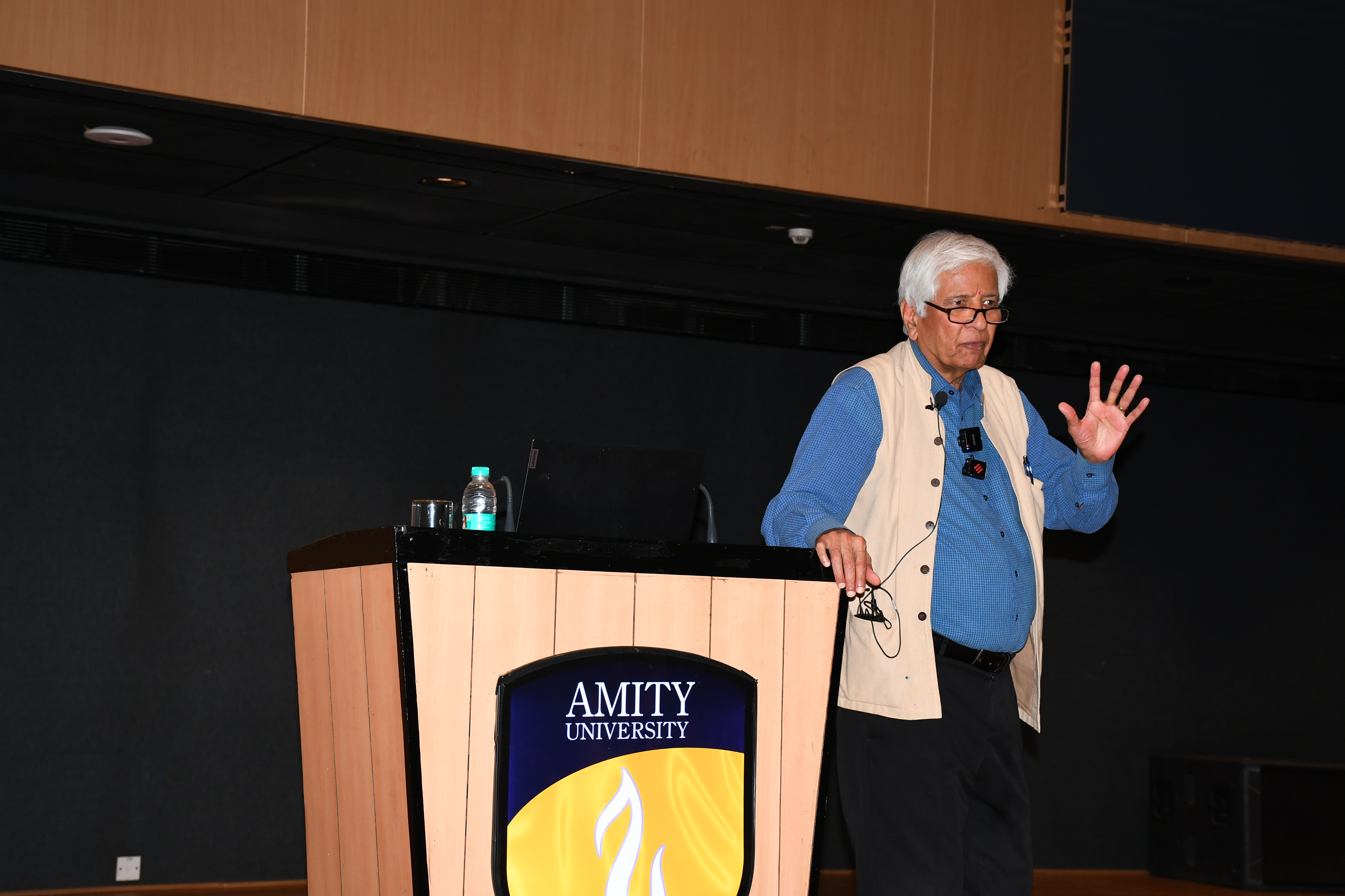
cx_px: 672
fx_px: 2503
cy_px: 448
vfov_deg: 20.3
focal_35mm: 67
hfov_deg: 30.1
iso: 800
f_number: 6.3
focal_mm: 45
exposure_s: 1/160
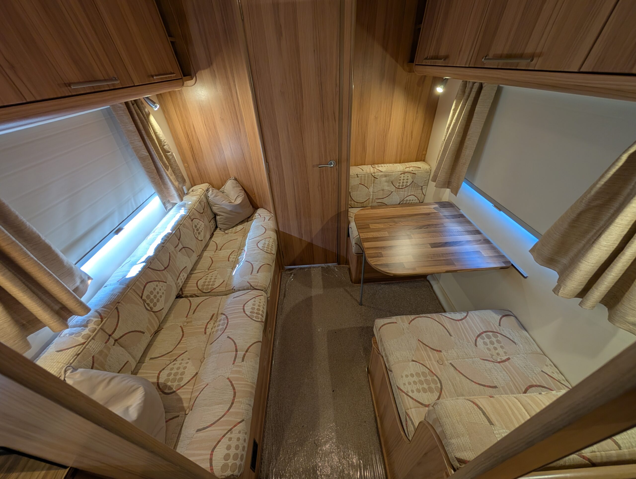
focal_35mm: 12
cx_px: 318
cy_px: 240
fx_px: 221
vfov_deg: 94.6
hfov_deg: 110.5
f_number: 1.7
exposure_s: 1/39.7
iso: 59
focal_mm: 2.02
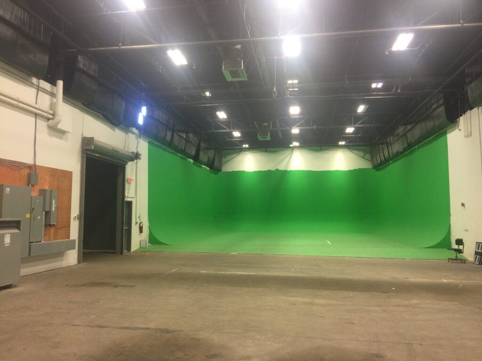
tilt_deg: +4.0
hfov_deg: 61.7
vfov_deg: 48.2
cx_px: 241
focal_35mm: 29
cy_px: 180
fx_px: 404
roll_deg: -0.6
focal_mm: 4.15
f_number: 2.2
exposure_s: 1/15
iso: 40
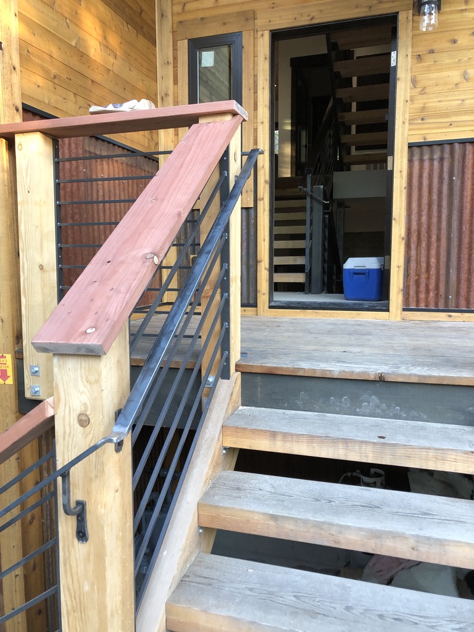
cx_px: 237
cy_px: 316
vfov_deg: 63.4
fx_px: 511
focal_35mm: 28
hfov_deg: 49.7
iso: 40
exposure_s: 1/30
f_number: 1.8
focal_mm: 4
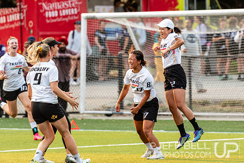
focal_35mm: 438
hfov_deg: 4.7
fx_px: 2970
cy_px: 65
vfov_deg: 3.1
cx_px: 178
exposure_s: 1/1250
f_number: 3.2
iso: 400
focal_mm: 200
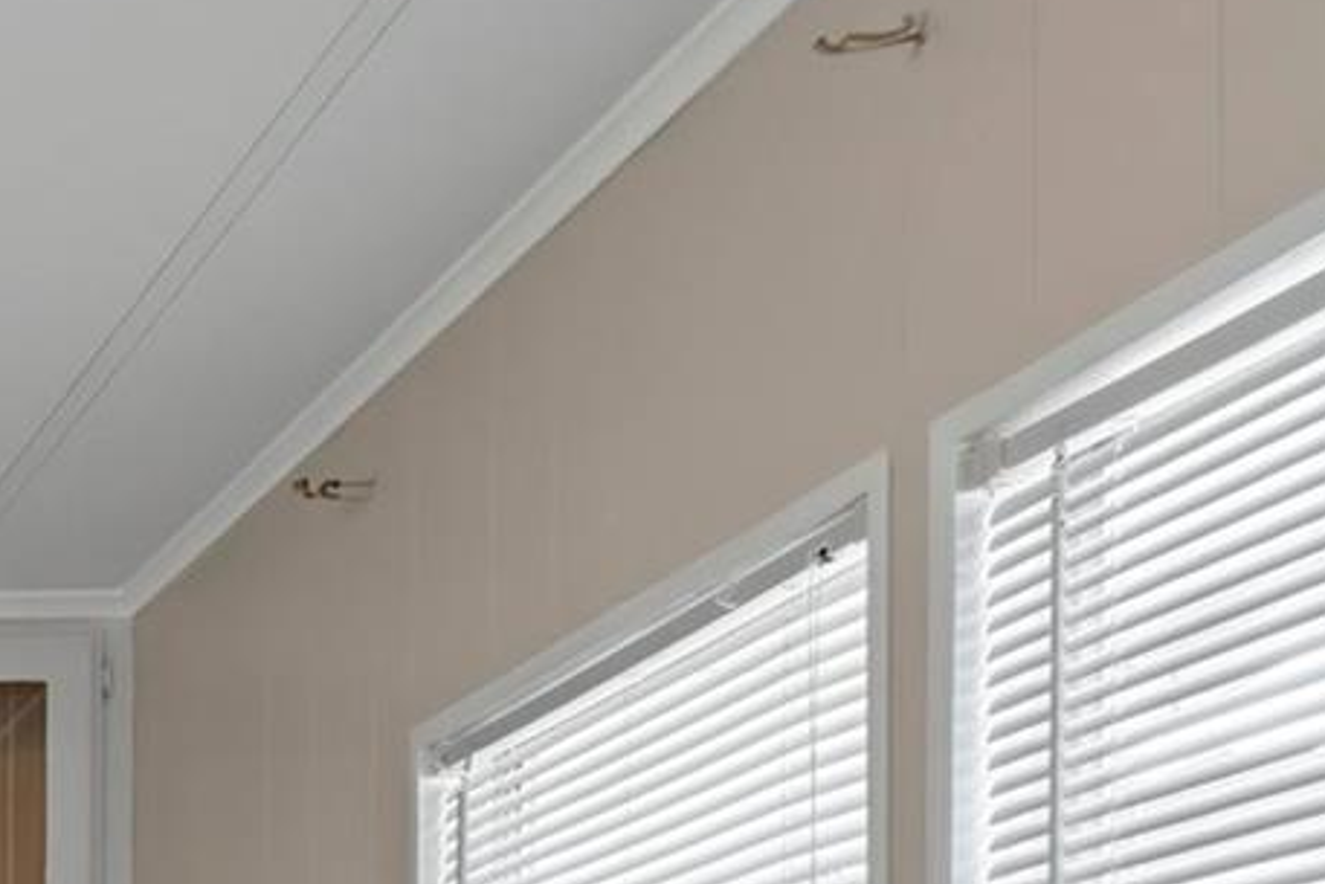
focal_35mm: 63
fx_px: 2319
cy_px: 1455
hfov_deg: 24.7
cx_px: -652
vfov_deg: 18.3
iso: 800
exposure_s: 1/4
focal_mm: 12
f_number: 9.5
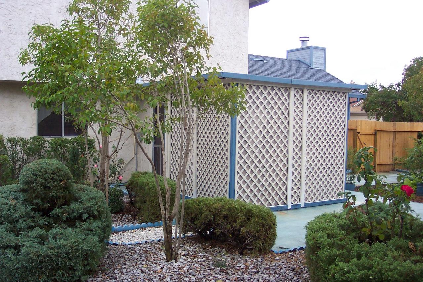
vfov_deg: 35.0
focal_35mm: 38
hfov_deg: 50.7
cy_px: 141
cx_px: 212
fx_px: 446
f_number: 2.8
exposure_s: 1/250
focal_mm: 8
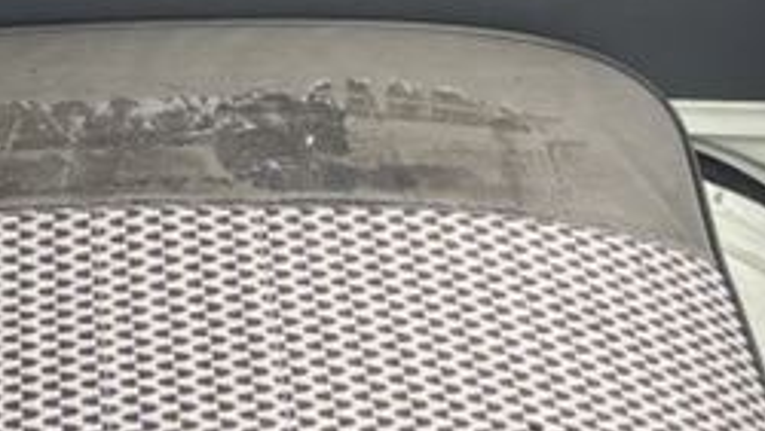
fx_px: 2355
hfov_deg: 18.3
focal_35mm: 116
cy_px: -46
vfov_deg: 10.3
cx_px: 184
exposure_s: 1/258
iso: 40
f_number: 1.6
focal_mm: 5.96
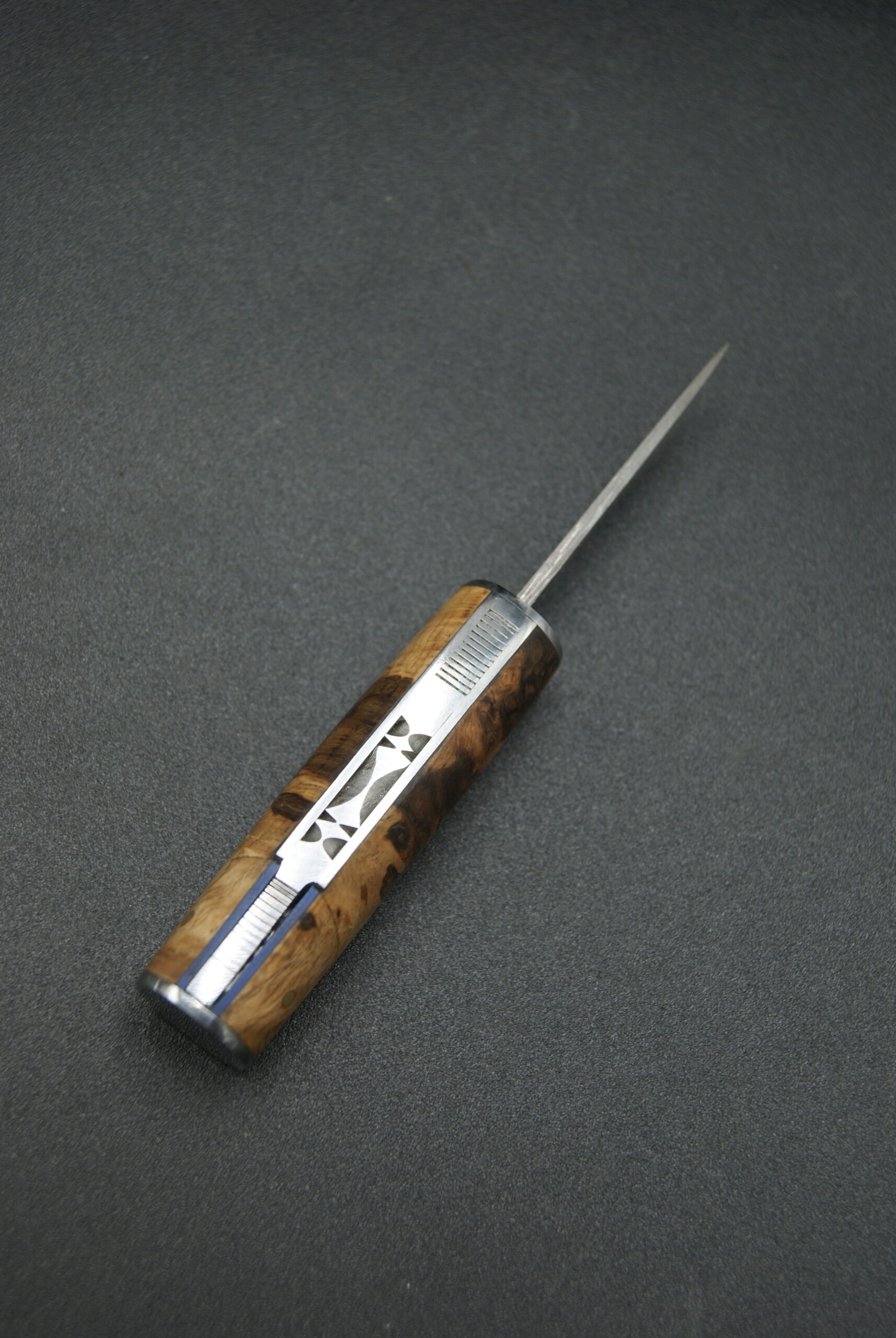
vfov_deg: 37.8
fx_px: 1954
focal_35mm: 52
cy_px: 669
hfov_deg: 25.8
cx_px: 448
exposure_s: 1/60
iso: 100
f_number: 5.6
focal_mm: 35
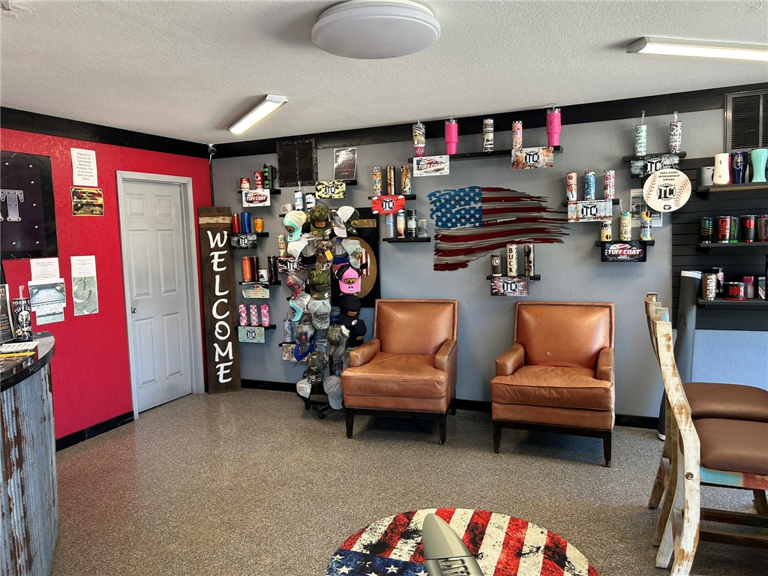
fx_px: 577
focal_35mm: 26
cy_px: 288
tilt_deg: -4.0
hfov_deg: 67.3
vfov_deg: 53.1
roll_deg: +1.3
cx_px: 384
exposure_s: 1/60
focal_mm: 5.7
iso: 100
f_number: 1.5
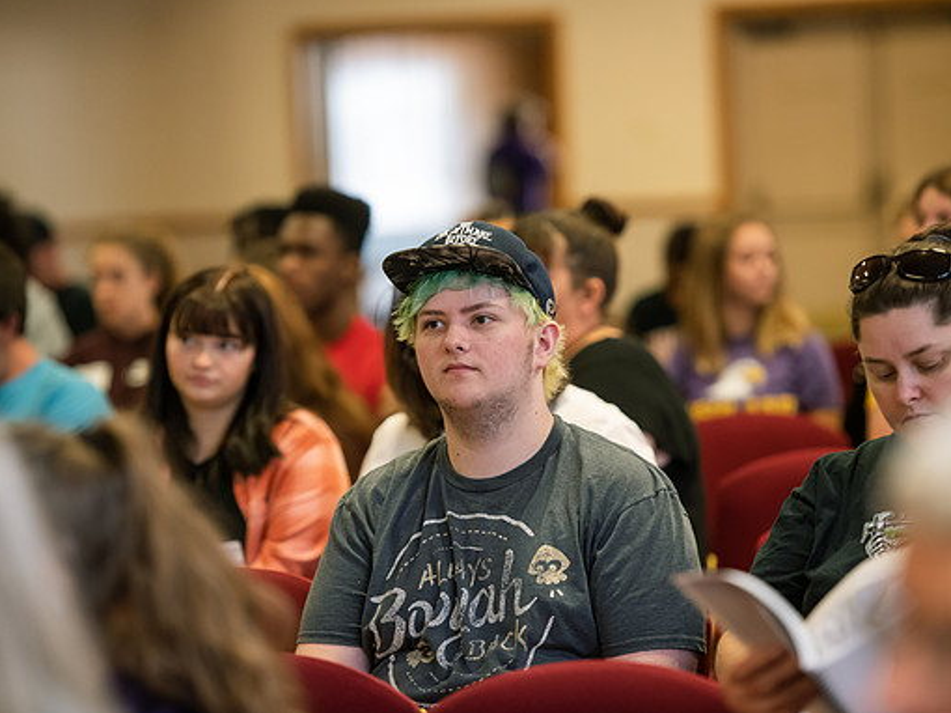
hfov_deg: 10.6
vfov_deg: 8.0
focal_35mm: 186
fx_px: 5108
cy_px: 356
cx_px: 477
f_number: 3.2
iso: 1600
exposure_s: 1/160
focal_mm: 170
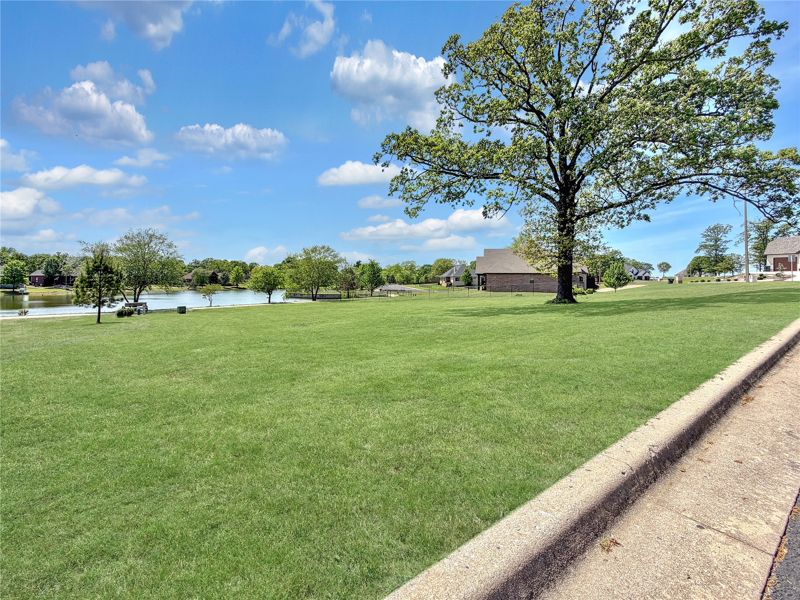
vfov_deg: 85.7
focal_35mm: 14
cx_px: 400
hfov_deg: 102.1
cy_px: 300
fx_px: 324
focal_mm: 2.22
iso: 20
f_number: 2.2
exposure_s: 1/950
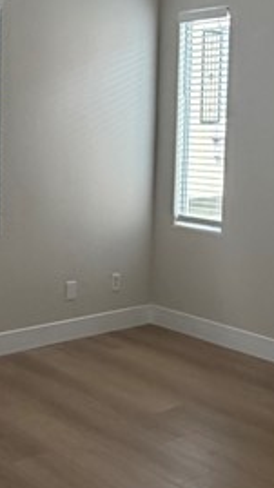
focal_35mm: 58
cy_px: 196
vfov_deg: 35.9
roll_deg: -0.9
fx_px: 750
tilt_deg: -7.1
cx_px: 69
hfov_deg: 20.5
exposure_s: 1/121
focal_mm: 2.22
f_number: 2.2
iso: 200
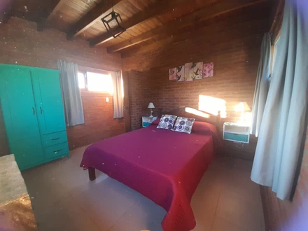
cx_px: 154
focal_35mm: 13
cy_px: 116
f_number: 2.2
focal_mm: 1.42
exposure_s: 1/50
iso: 160
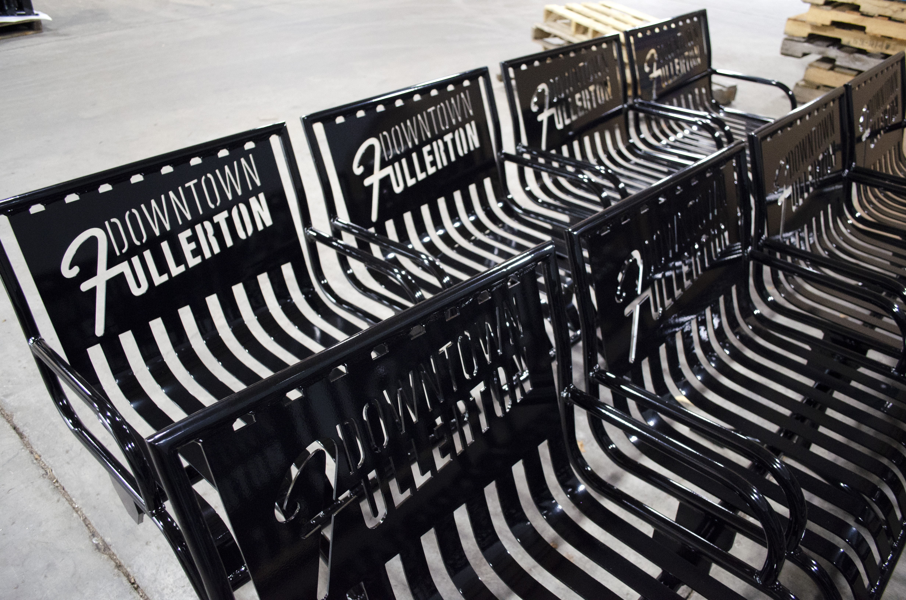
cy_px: 300
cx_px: 453
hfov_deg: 67.5
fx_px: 678
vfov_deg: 47.7
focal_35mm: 27
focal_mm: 18
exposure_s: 1/30
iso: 2800
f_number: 3.5
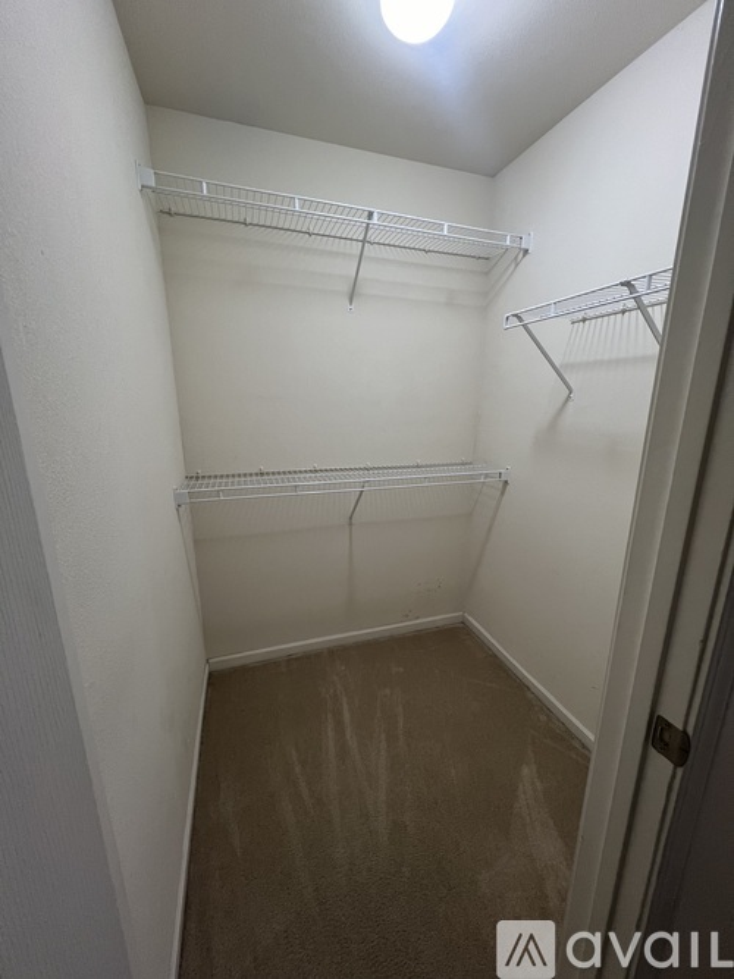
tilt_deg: -14.0
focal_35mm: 13
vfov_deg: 106.2
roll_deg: -0.2
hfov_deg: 89.9
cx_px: 367
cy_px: 490
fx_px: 368
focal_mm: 1.57
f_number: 1.8
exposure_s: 1/60
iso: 160
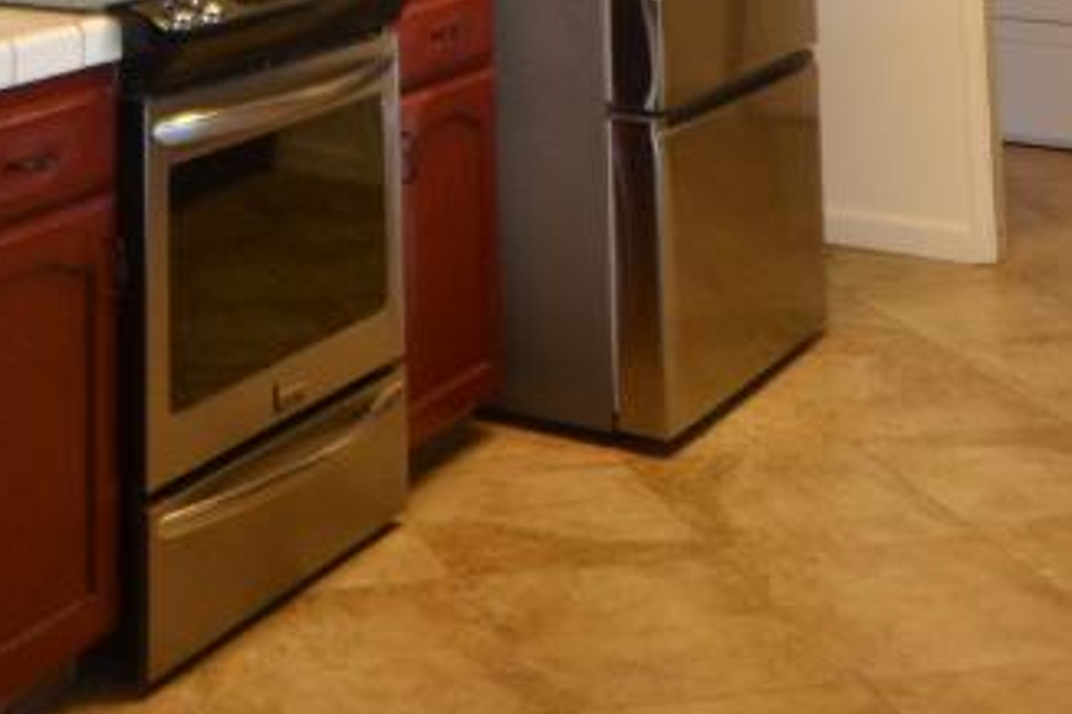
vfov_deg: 15.9
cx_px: 184
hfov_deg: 28.5
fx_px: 2054
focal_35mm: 69
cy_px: -671
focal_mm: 10
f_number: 4
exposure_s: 1/60
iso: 400
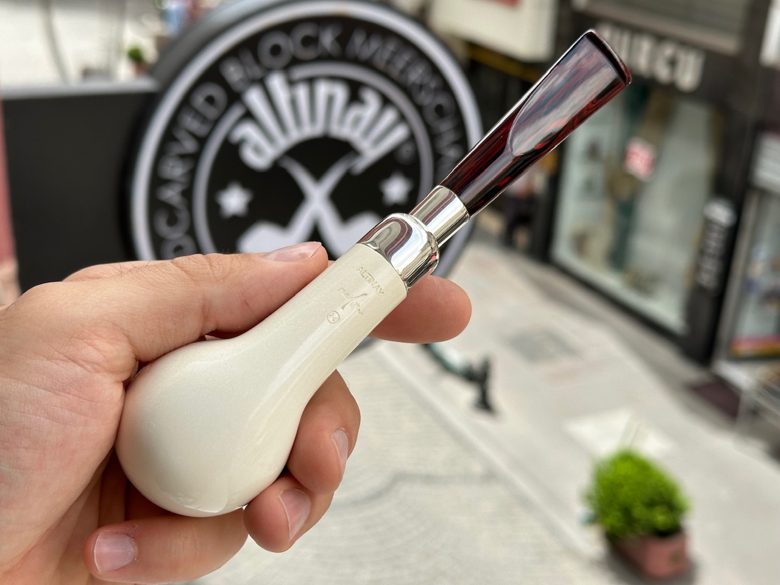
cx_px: 390
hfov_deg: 39.7
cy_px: 292
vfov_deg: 30.3
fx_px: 1082
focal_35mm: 48
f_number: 1.78
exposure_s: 1/1323
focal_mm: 6.86
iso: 64
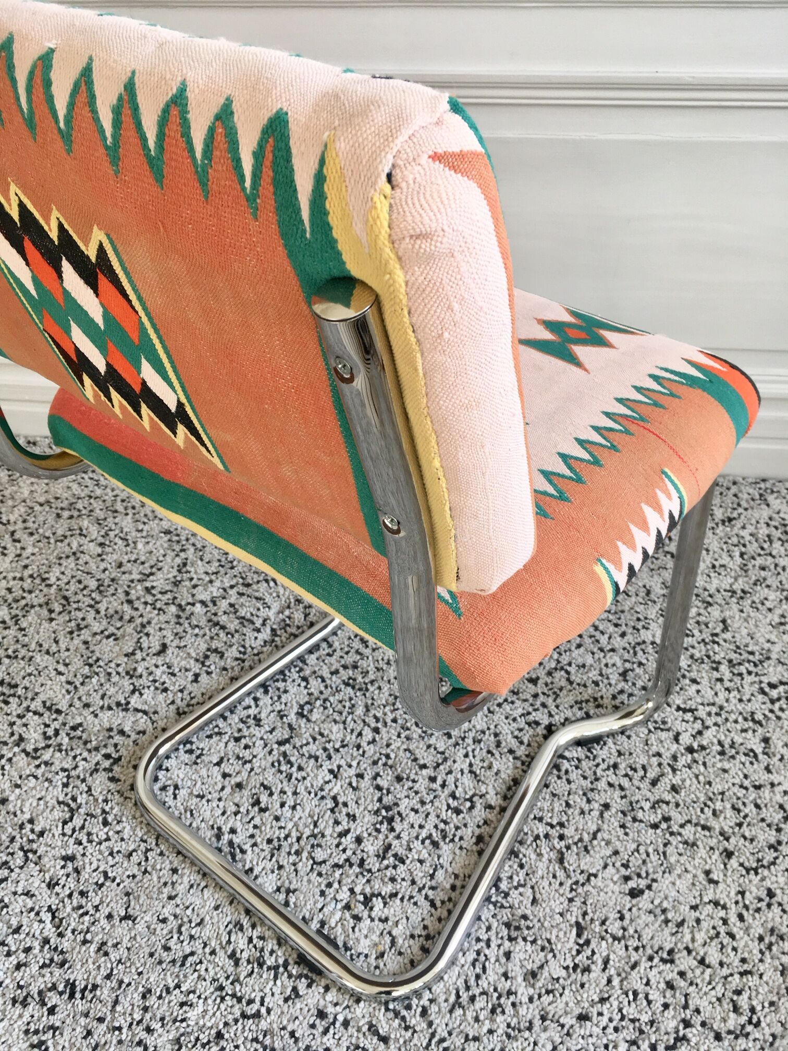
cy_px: 526
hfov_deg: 48.2
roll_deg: +1.4
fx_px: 880
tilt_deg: -43.4
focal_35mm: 29
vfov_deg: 61.7
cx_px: 394
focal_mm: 4.15
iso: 32
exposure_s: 1/50
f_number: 2.2
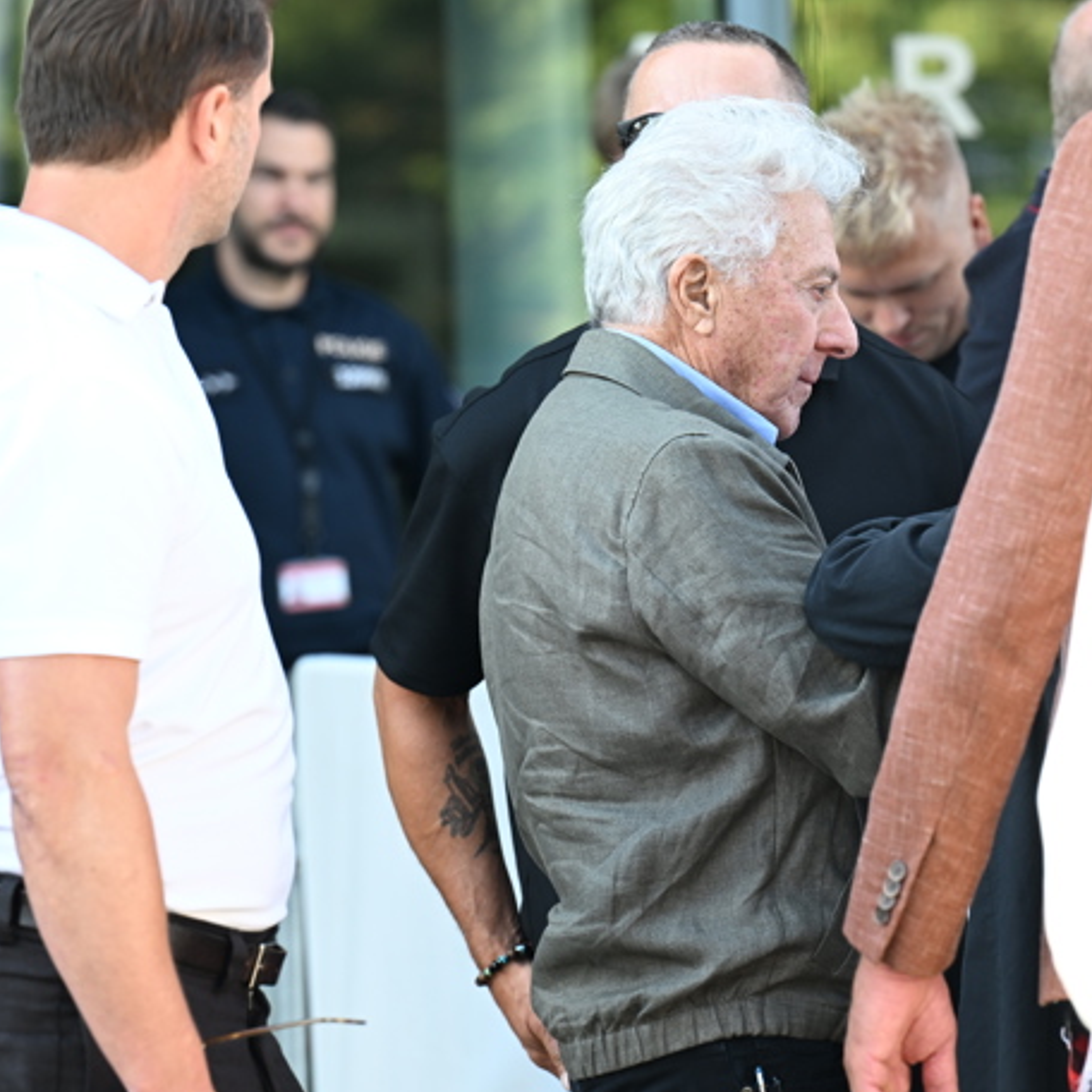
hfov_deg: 6.8
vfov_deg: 6.8
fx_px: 9172
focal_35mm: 257
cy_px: 548
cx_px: 740
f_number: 5
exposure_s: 1/500
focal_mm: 200
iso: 1000
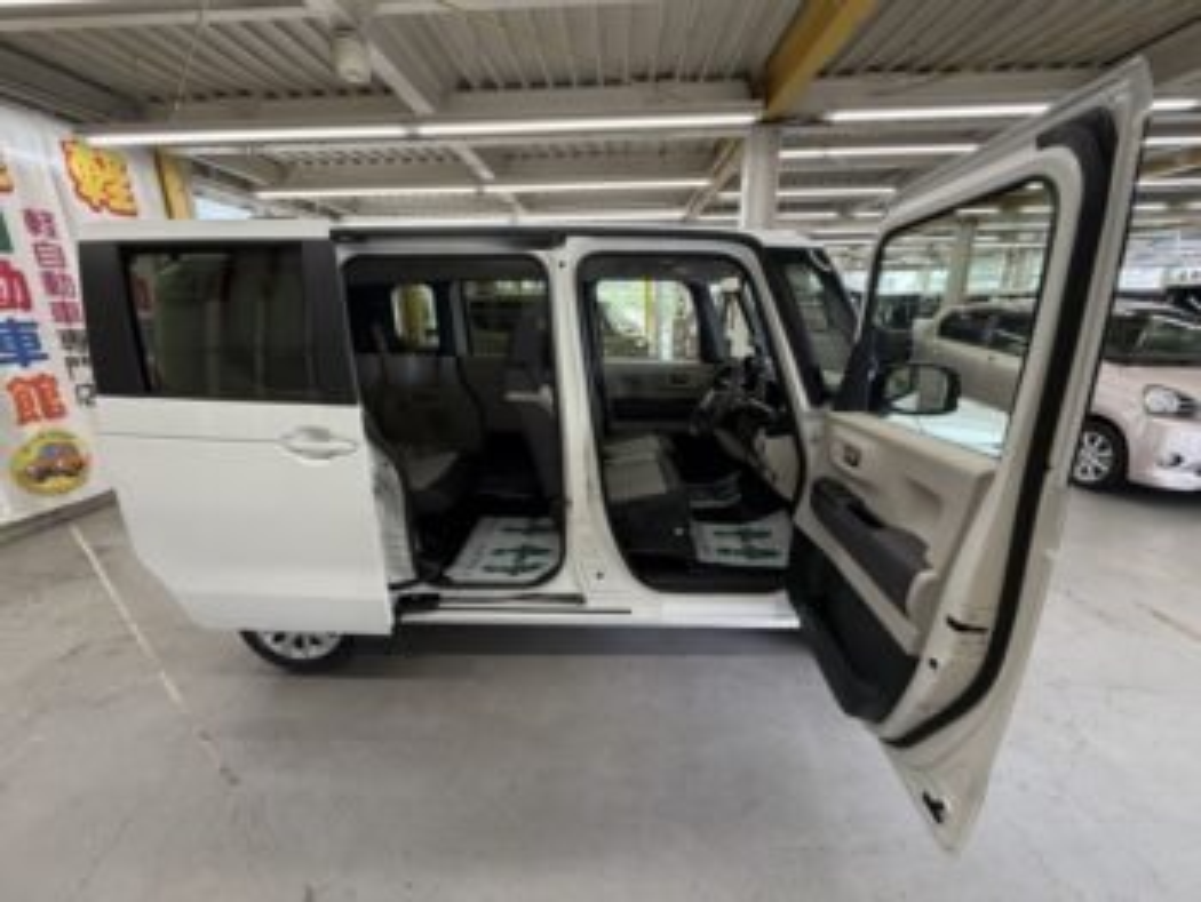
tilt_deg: -15.4
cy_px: 451
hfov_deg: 102.0
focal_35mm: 14
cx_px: 600
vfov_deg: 85.7
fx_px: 486
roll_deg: +1.3
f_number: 2.2
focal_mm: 2.22
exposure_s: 1/100
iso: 250
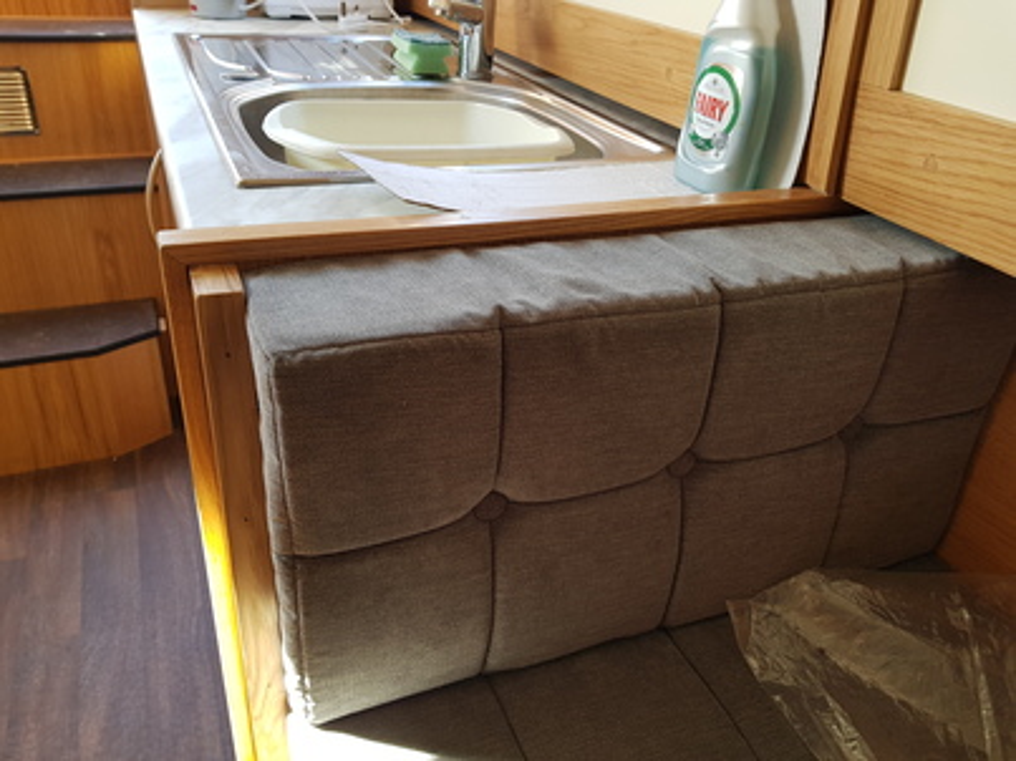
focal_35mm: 26
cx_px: 508
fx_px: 763
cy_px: 380
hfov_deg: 67.3
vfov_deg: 53.0
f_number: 1.7
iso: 50
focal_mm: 4.2
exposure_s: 1/50
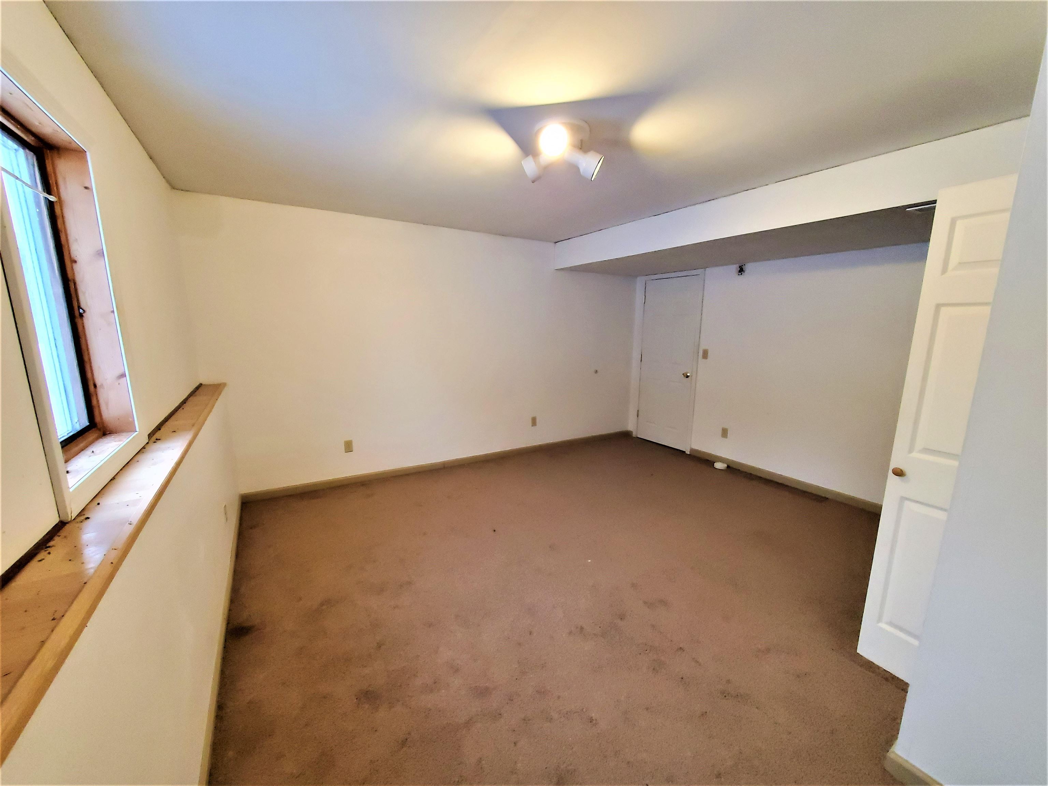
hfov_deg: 106.2
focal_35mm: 13
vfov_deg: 89.9
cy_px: 393
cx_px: 524
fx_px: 394
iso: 500
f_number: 2.2
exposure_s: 1/59
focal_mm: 1.8
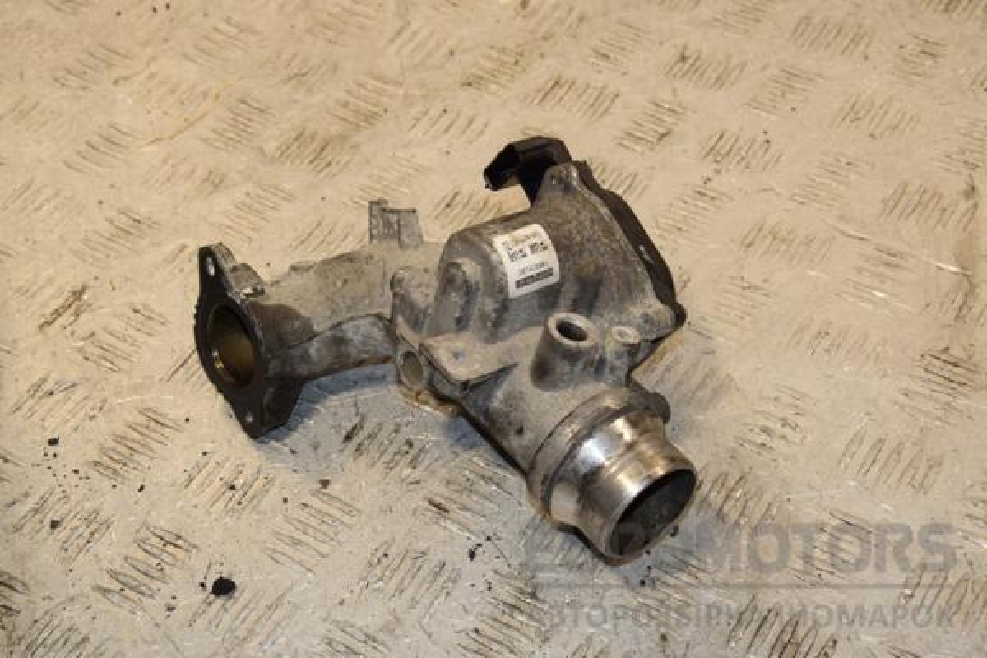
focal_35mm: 68
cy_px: 329
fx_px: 1850
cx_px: 494
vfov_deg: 20.2
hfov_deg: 29.9
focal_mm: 45
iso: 800
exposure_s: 1/200
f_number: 9
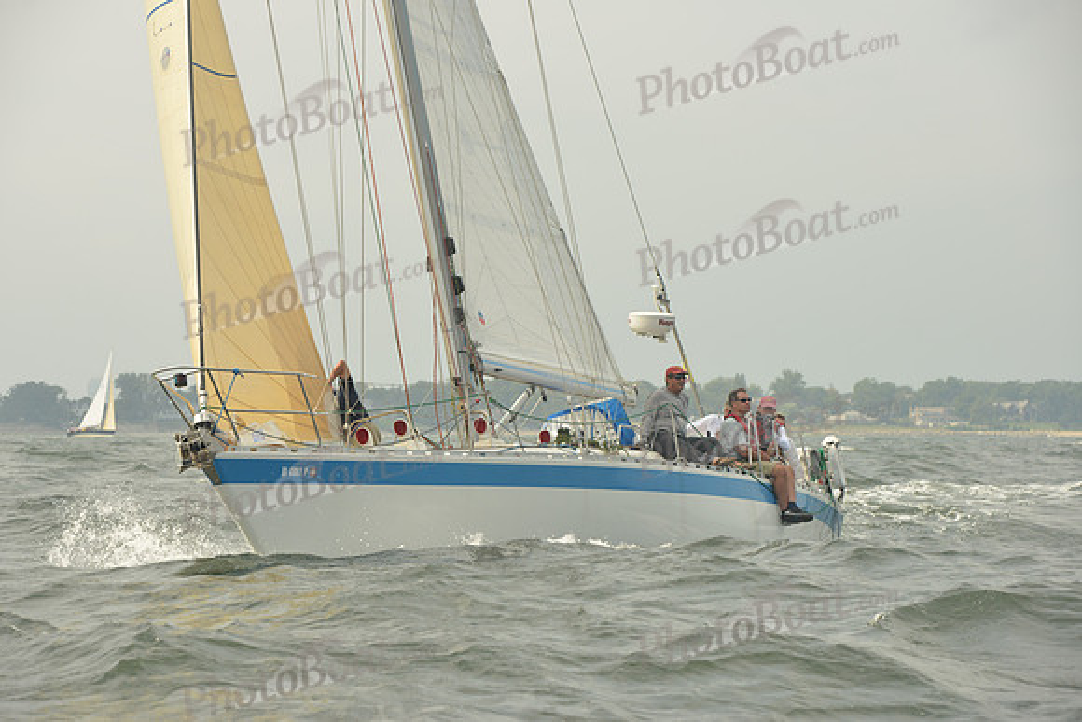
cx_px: 541
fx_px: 3758
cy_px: 361
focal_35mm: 125
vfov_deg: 11.0
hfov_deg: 16.4
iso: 320
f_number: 8
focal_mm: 125
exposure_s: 1/1250
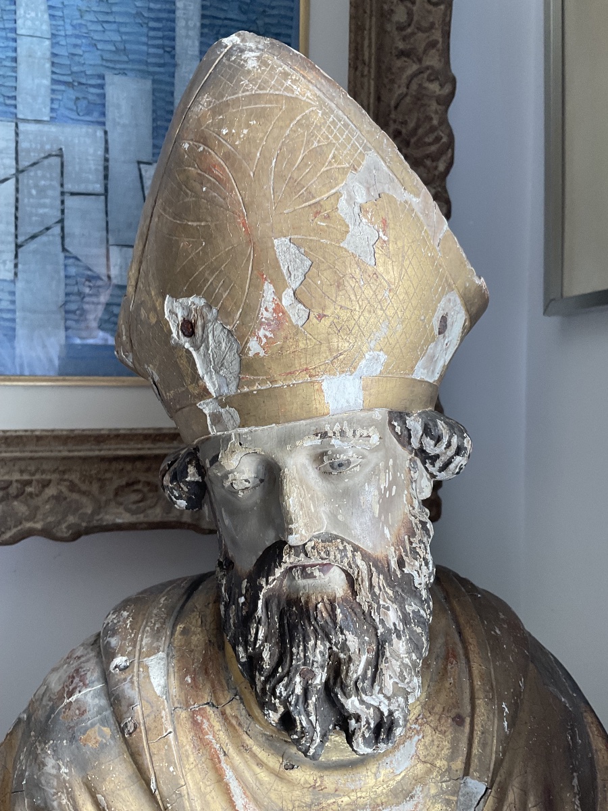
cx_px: 304
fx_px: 679
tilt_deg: +0.1
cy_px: 406
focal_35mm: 29
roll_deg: -1.5
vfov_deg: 61.7
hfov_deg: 48.2
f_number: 1.8
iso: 64
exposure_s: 1/120
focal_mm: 3
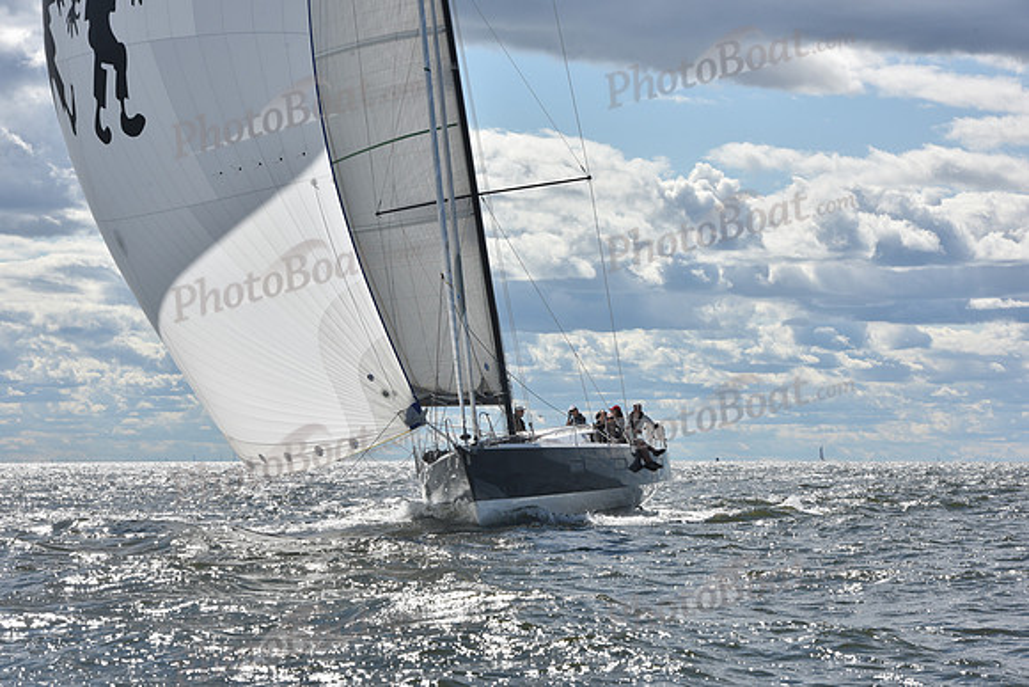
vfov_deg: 11.4
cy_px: 344
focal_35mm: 120
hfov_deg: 17.1
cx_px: 514
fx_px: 3431
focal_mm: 120
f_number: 14
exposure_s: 1/640
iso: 250
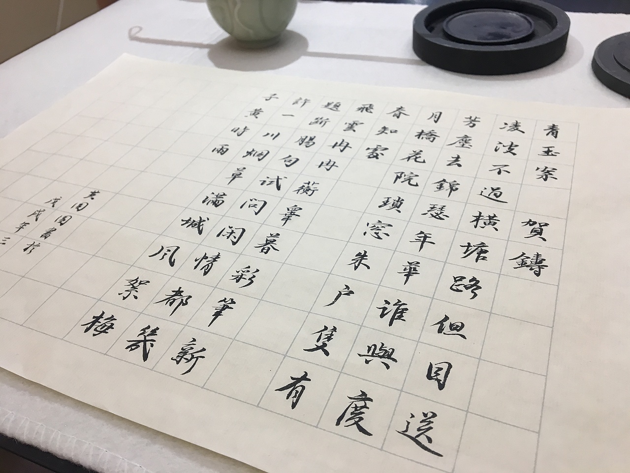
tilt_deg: -39.1
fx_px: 528
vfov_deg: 48.2
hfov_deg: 61.7
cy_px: 236
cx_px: 315
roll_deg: +7.5
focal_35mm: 29
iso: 64
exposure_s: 1/33
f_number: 2.2
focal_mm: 4.15
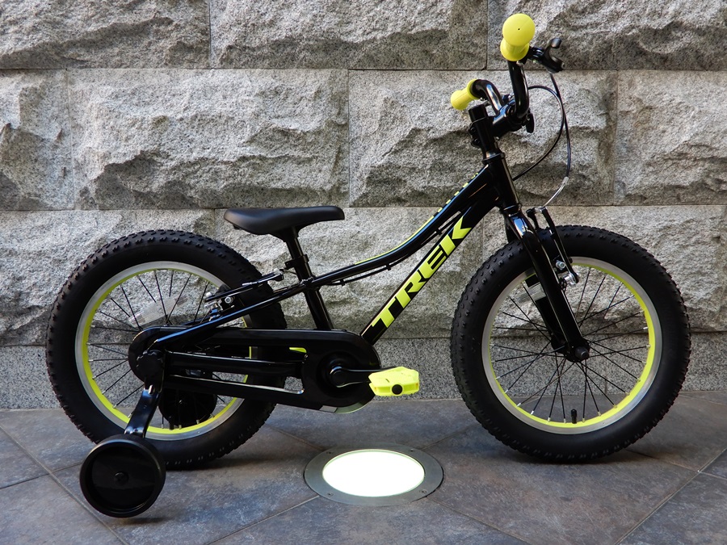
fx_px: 630
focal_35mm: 30
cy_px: 272
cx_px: 364
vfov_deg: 46.8
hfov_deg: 60.0
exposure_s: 1/30
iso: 180
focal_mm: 5.4
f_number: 3.5
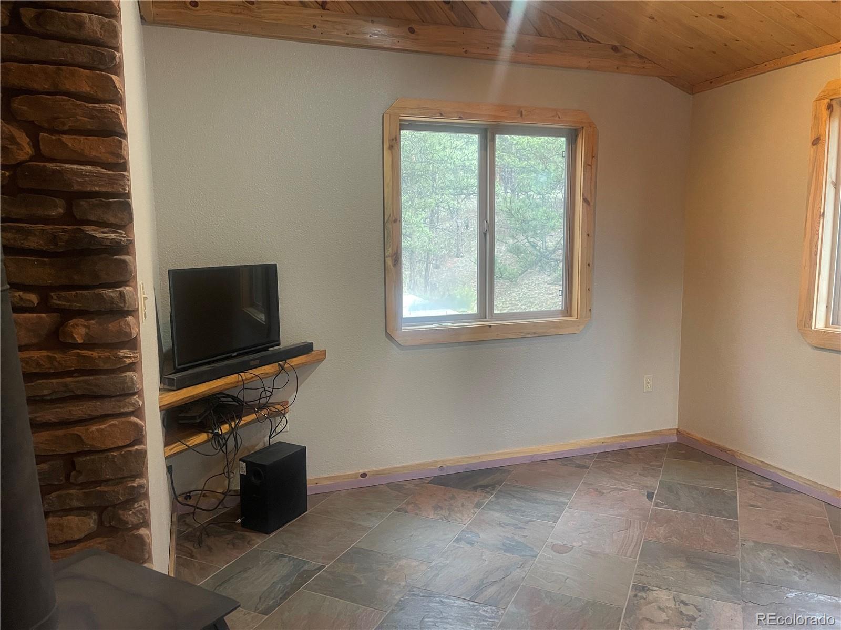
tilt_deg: -7.8
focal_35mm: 25
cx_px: 420
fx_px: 607
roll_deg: +0.7
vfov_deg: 54.9
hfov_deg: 69.4
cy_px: 315
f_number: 1.6
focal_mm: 5.1
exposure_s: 1/60
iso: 320
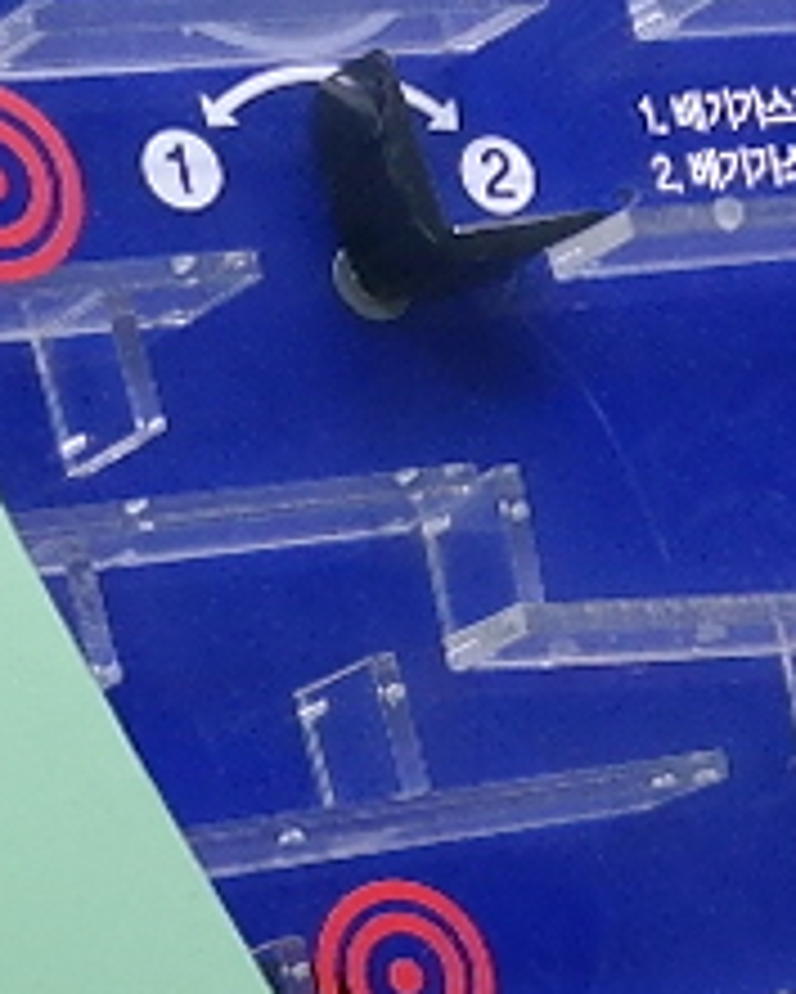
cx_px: 2096
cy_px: 1511
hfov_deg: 6.6
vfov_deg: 8.6
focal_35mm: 220
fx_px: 6474
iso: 800
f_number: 3.5
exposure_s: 1/40
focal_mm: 20
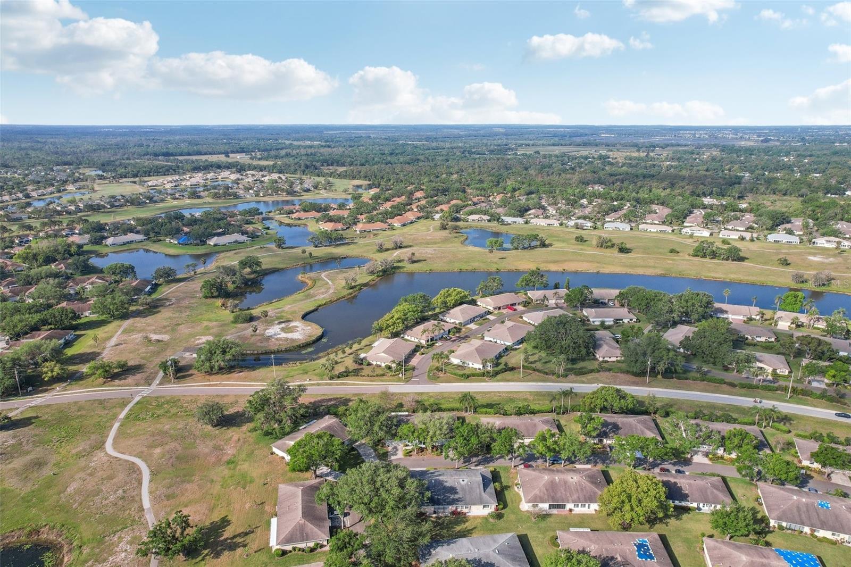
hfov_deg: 78.6
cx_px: 426
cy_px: 284
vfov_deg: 57.2
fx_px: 520
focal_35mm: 22
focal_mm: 8.4
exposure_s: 1/1600
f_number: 2.8
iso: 120
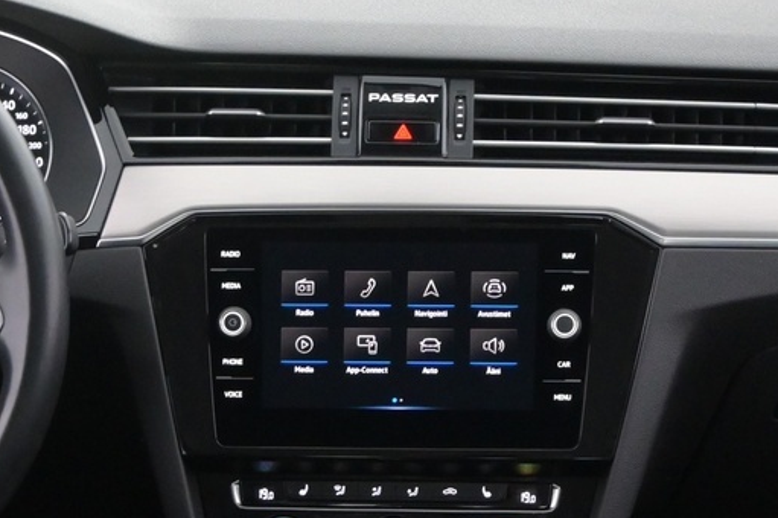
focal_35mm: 93
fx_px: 2004
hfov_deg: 22.0
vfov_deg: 14.1
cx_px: 390
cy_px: 670
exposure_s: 1/40
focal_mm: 19.5
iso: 2500
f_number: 3.8
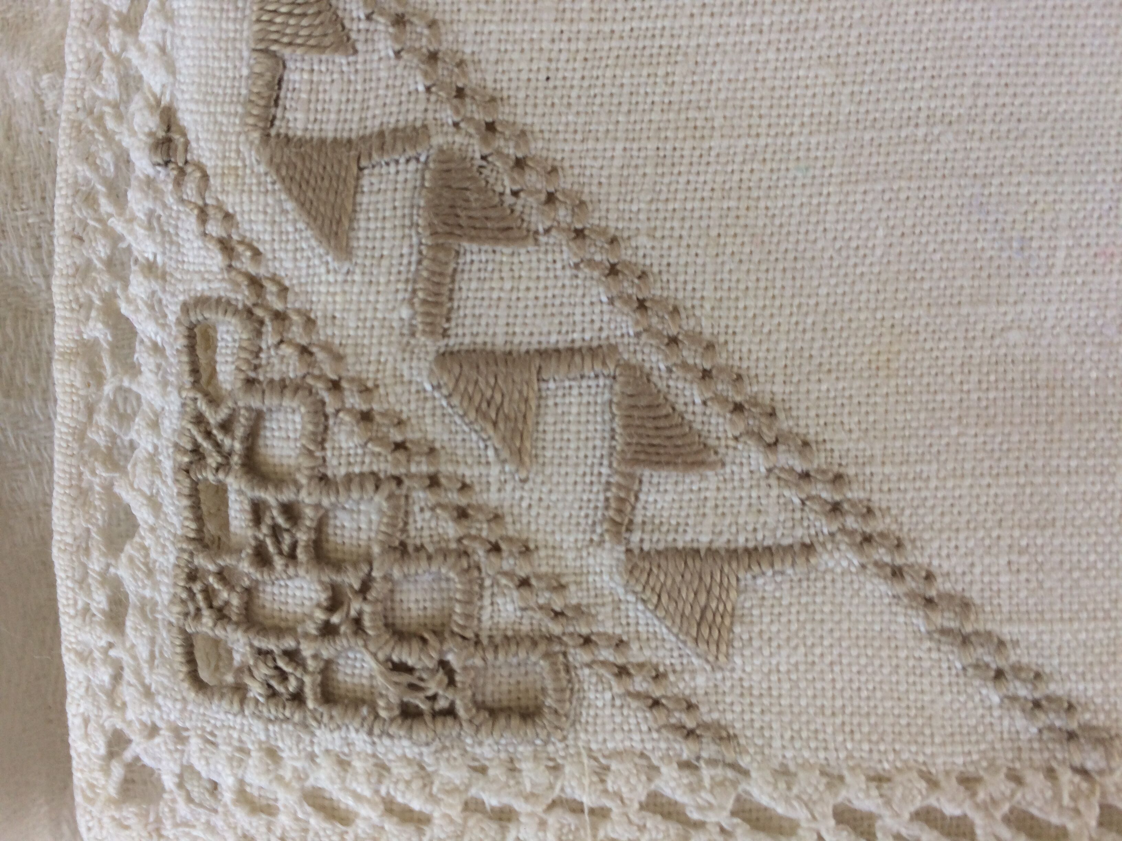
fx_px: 940
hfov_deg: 61.7
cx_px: 561
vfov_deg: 48.2
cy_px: 420
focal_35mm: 29
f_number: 2.2
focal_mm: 4.15
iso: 40
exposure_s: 1/33
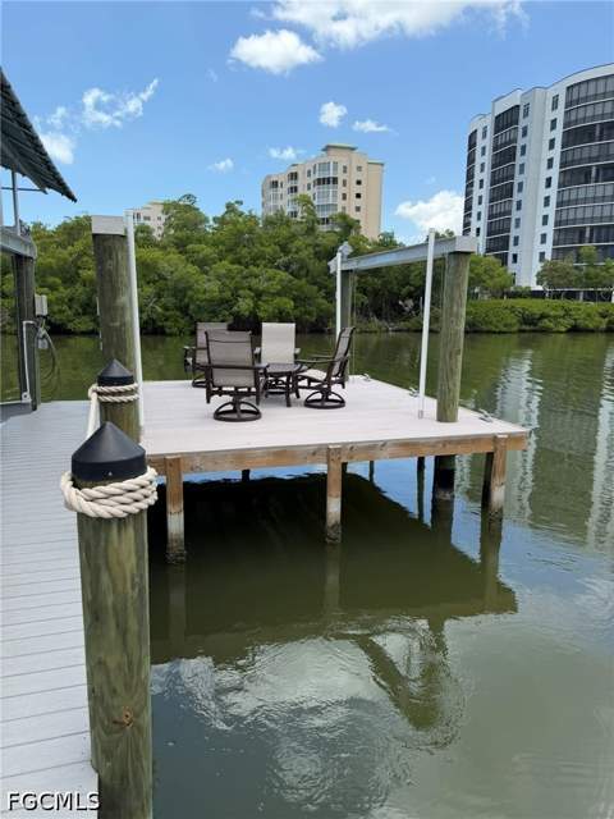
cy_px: 410
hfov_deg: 56.8
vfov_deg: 71.6
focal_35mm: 24
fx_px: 568
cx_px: 307
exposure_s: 1/2370
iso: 80
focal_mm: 6.76
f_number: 1.78
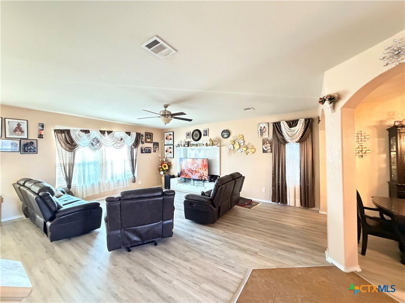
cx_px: 202
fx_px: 164
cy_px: 152
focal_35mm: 14
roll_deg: +0.6
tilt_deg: -0.3
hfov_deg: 102.1
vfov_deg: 85.7
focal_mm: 2.22
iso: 1250
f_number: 2.2
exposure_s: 1/30
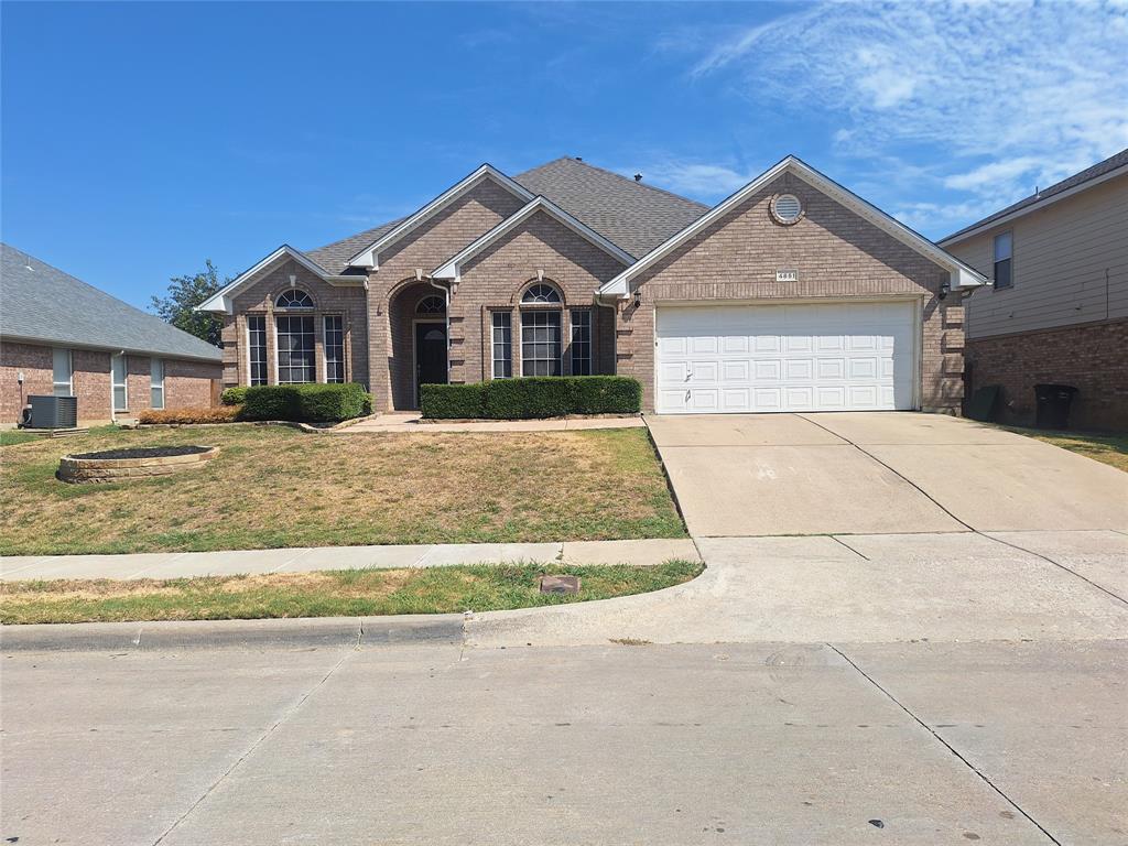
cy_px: 423
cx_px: 564
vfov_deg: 58.9
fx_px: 749
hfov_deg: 73.9
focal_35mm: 23
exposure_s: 1/2801
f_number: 1.8
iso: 40
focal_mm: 5.54
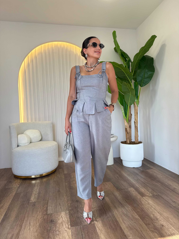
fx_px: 165
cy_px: 120
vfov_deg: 71.6
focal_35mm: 24
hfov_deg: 56.8
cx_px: 90
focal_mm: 6.76
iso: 64
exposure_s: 1/191
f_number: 1.78
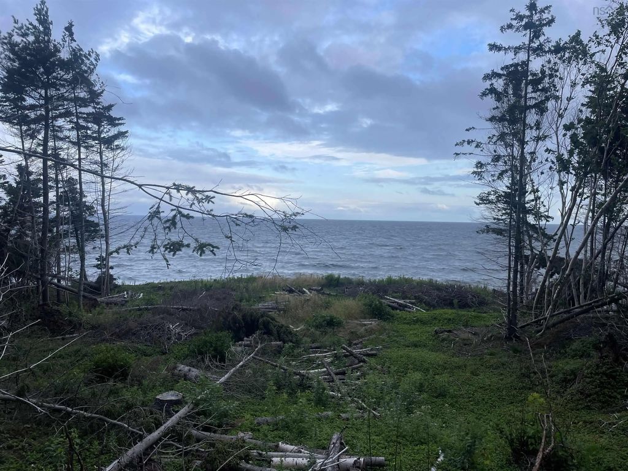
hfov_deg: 67.3
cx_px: 314
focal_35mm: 26
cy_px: 236
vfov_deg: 53.1
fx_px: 472
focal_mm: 4.2
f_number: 1.6
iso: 32
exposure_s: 1/1261
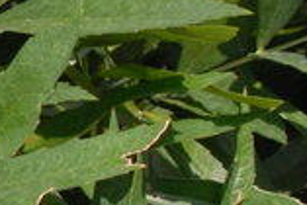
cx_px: -555
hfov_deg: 6.9
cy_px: -5
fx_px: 2339
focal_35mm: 274
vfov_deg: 5.0
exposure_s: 1/250
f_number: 8
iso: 400
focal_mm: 28
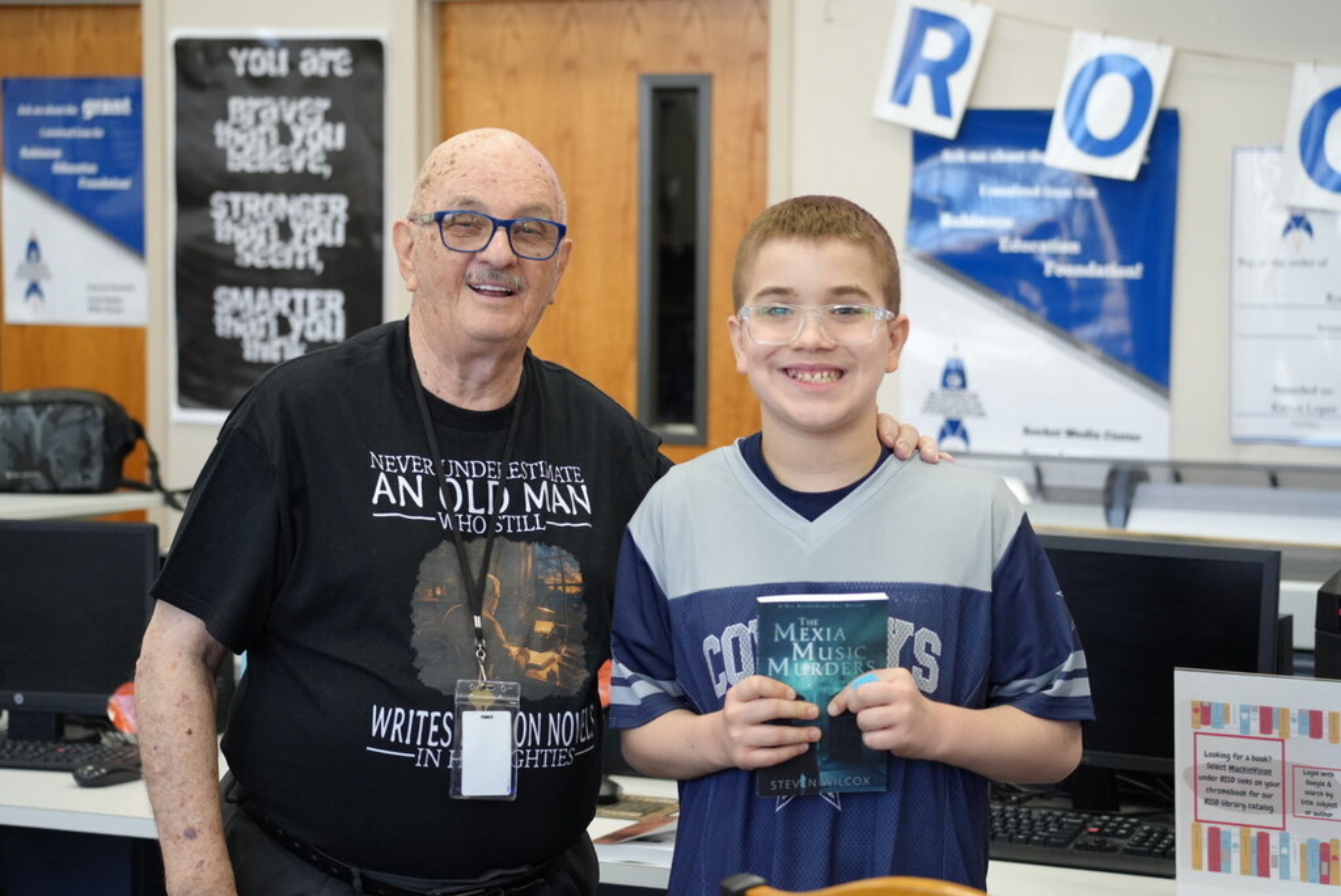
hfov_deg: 22.6
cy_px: 448
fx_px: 3354
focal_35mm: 90
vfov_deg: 15.2
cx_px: 670
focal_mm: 90
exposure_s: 1/160
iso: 2500
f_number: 4.5
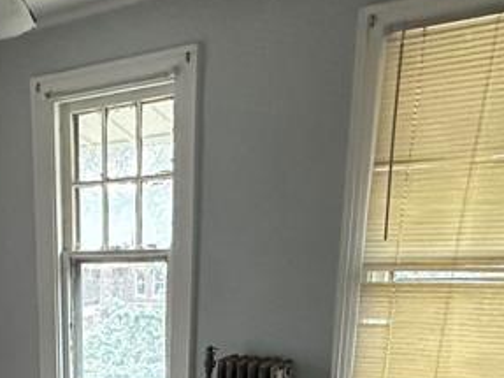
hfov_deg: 35.4
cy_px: 452
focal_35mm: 50
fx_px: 728
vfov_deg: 26.0
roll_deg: +2.8
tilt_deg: -15.8
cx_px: 30
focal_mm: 2.22
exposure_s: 1/60
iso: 500
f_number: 2.2
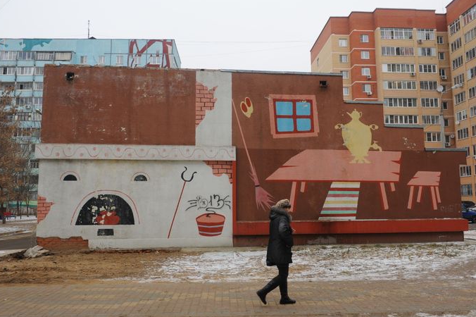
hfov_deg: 63.7
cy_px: 161
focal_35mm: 29
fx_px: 383
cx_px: 239
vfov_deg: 44.9
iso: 1000
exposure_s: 1/320
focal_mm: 28
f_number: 5.6
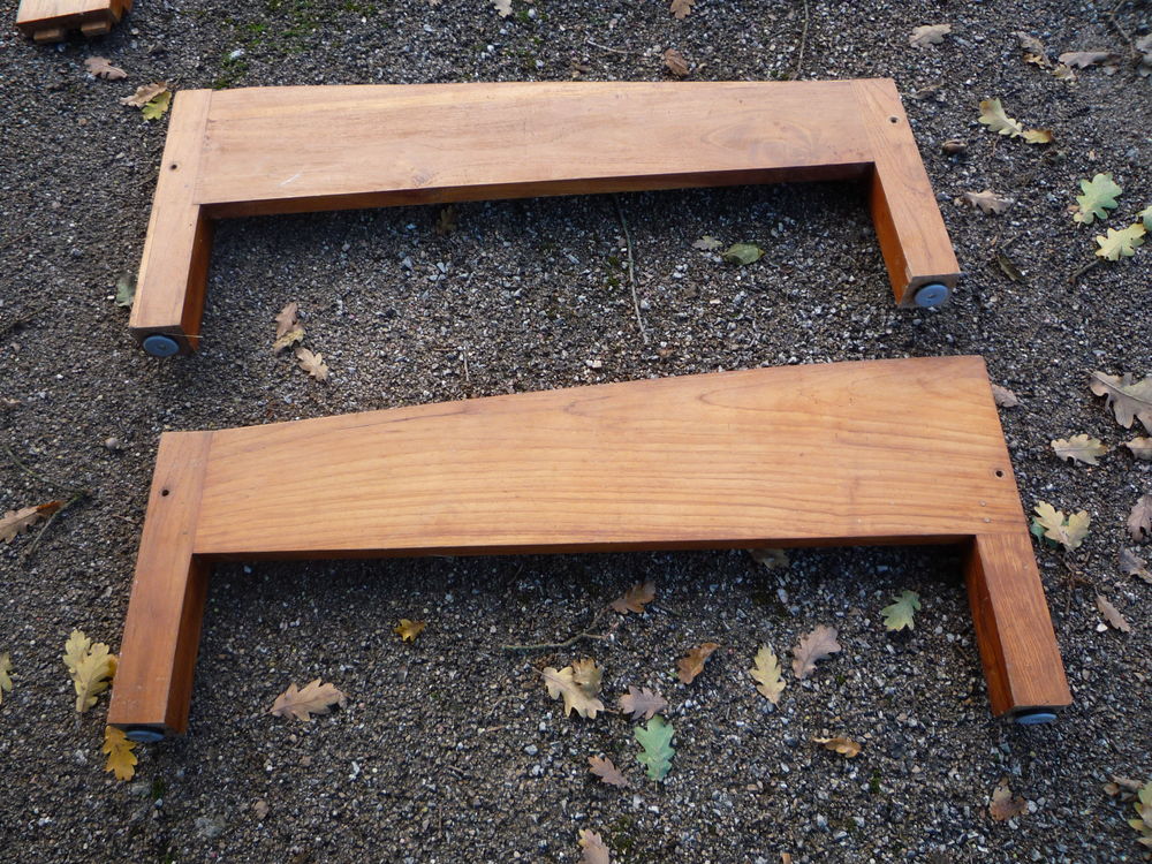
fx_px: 998
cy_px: 432
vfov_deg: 46.8
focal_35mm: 30
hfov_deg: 60.0
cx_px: 576
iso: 100
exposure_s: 1/60
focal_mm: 5.2
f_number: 3.3
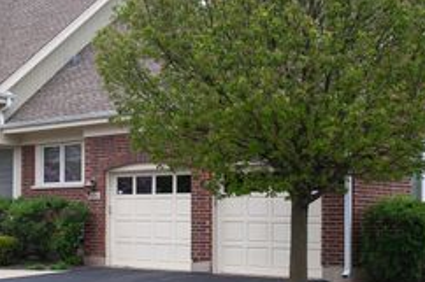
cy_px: 38
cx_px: 98
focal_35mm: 66
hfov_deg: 30.0
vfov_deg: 20.2
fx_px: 779
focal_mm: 32
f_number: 8
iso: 400
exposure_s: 1/1000
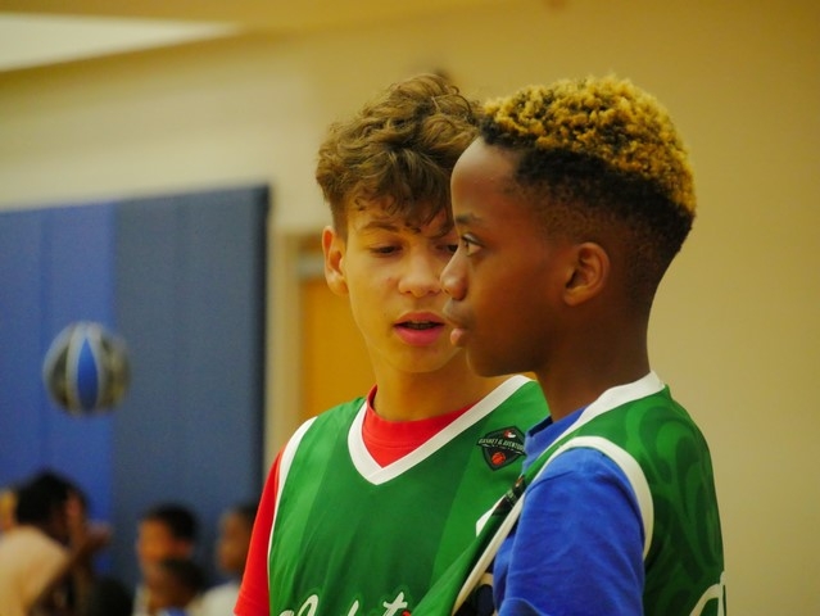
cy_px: 308
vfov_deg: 5.3
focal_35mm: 280
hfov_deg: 7.1
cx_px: 410
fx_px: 6637
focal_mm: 140
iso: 6400
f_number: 5.6
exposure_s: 1/200
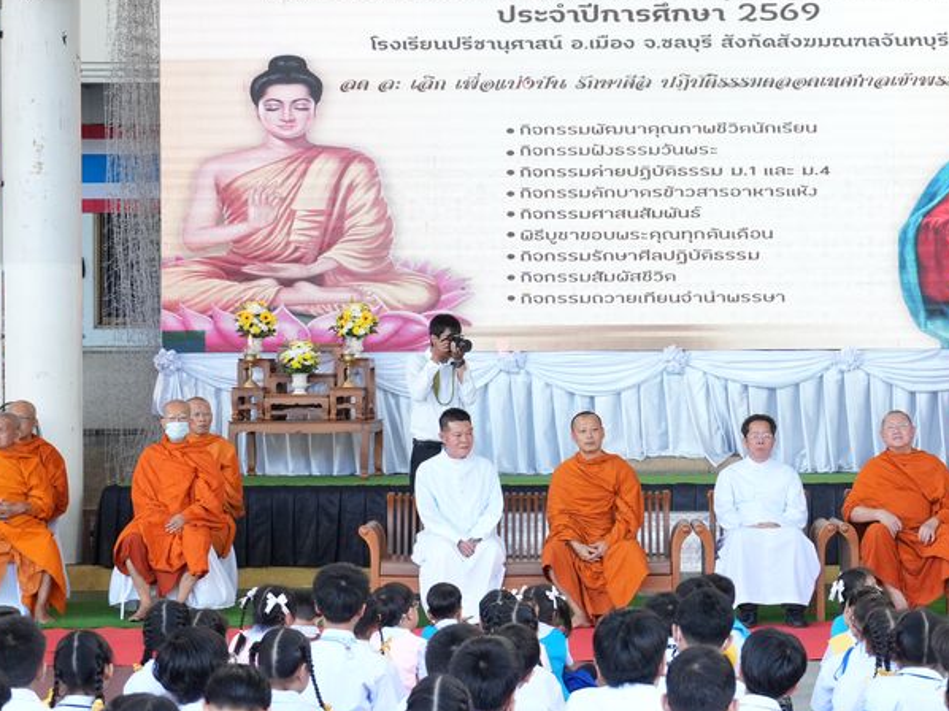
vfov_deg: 14.2
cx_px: 698
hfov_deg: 18.8
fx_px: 2845
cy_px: 342
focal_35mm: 104
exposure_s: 1/125
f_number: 5.6
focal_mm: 43
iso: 1600
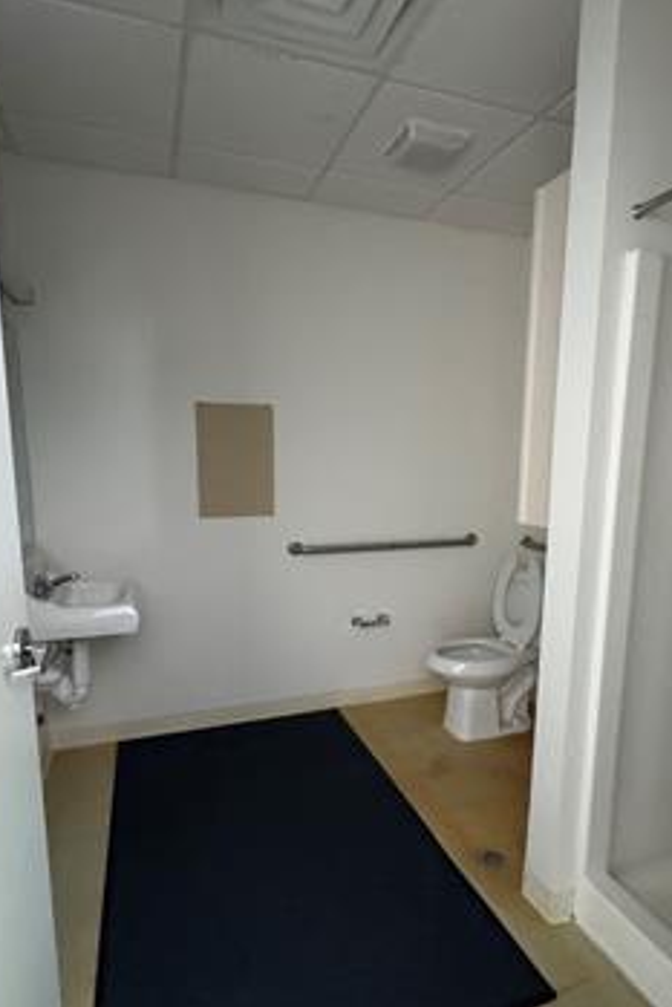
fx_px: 559
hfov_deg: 62.0
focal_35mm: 20
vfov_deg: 83.8
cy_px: 548
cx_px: 337
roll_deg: +0.5
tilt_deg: -9.5
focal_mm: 2.22
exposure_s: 1/60
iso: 1250
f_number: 2.2
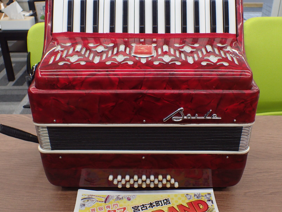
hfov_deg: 51.3
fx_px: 293
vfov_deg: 39.6
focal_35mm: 36
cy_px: 95
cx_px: 146
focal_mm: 5.5
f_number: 2.3
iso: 250
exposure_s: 1/125
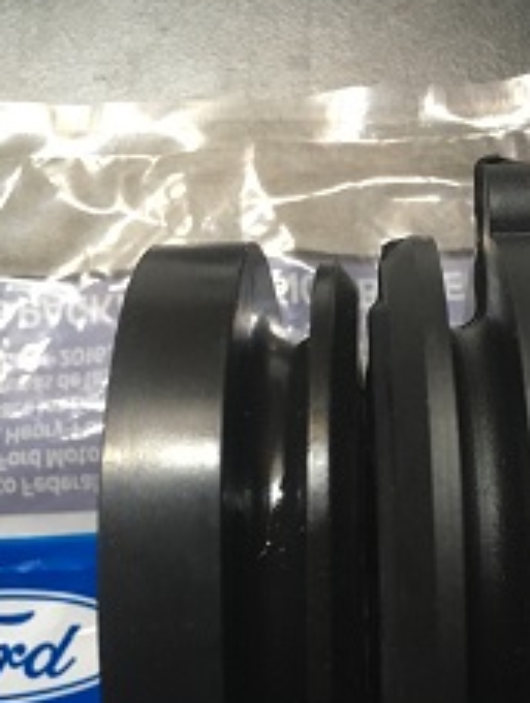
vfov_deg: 36.6
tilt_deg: -79.3
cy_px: 523
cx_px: 363
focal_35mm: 51
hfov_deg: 28.4
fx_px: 1038
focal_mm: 4.15
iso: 200
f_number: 2.2
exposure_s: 1/24
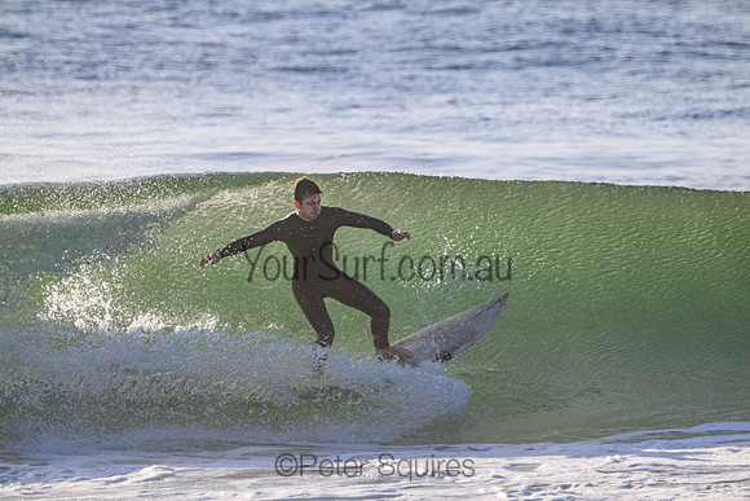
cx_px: 375
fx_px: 16670
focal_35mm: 800
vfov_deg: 1.7
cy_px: 250
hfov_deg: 2.6
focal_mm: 800
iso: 1250
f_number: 11
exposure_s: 1/2000
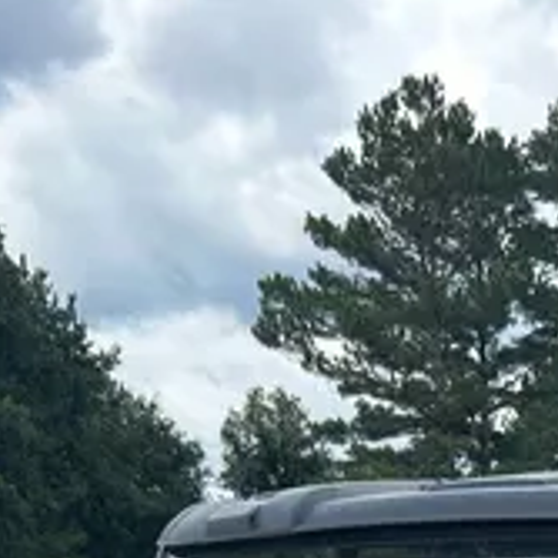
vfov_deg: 14.2
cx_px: 591
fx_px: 1842
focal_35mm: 101
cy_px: 1148
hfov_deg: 16.8
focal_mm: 5.7
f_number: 1.5
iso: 50
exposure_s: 1/2208
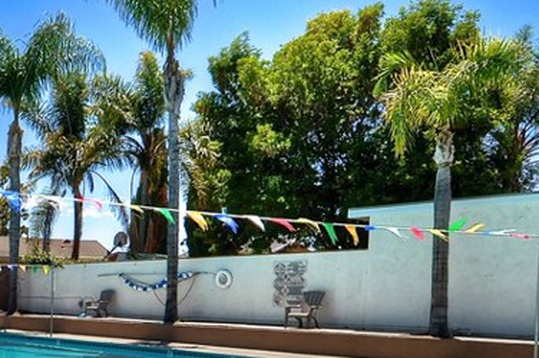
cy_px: 324
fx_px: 733
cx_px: -1
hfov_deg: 36.3
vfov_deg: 26.5
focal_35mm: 49
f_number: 7.1
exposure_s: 1/800
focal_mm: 12
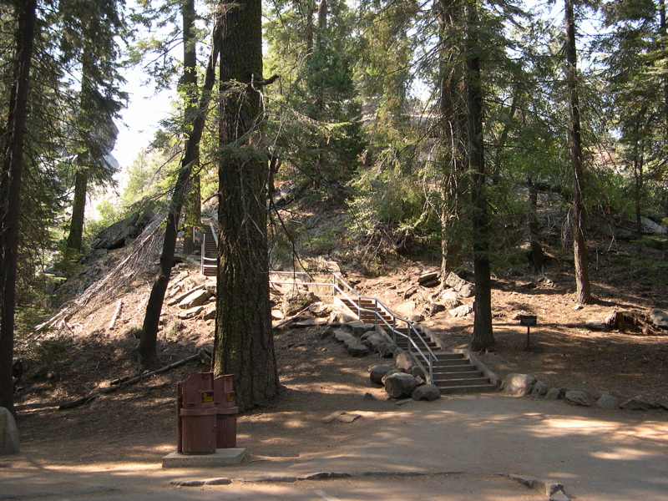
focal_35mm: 38
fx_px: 733
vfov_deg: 37.7
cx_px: 334
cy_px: 250
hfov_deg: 49.0
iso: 100
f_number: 2.8
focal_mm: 8
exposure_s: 1/168
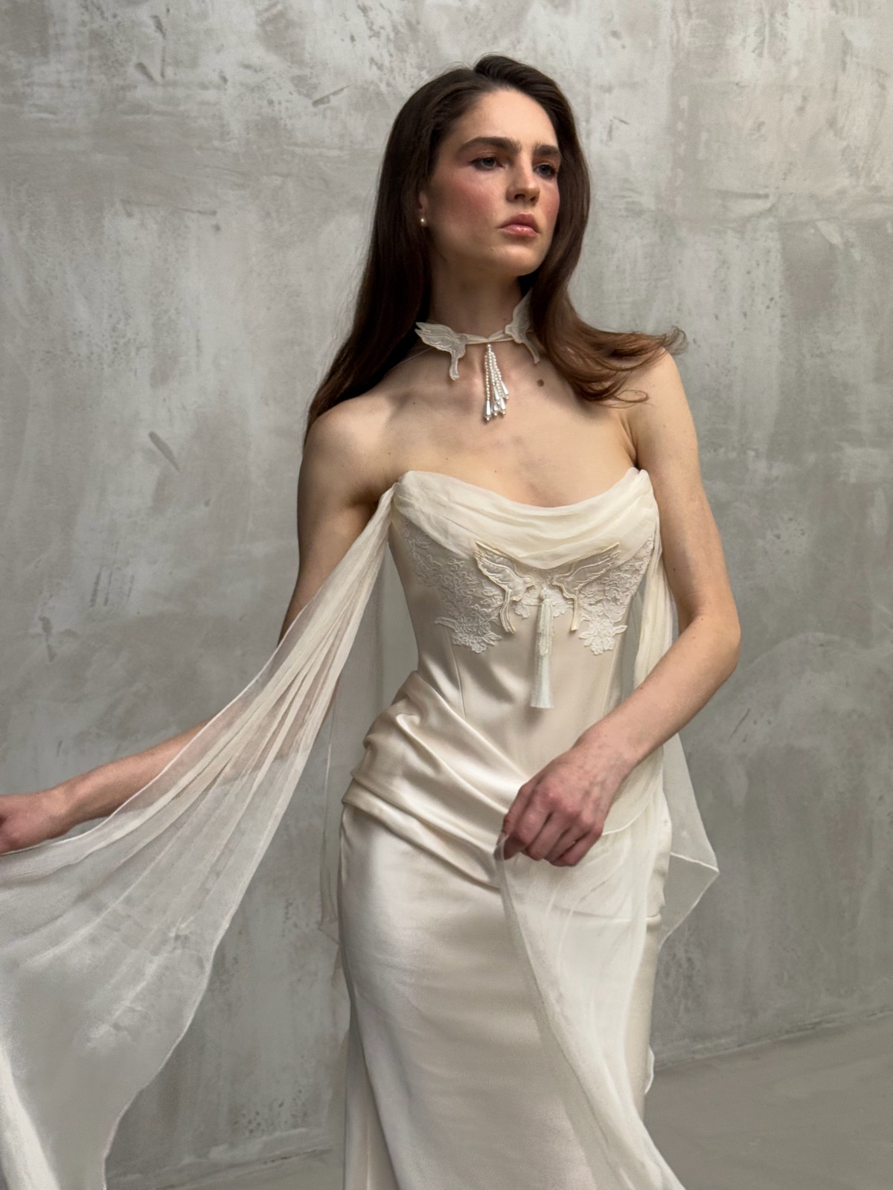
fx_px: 1651
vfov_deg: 39.7
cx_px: 446
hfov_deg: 30.3
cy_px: 595
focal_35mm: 48
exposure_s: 1/74
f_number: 1.78
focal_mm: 6.76
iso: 100
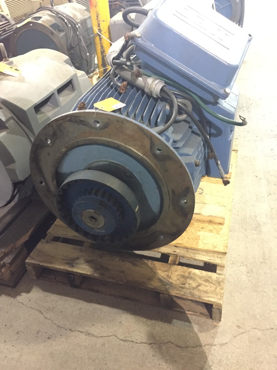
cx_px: 138
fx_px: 309
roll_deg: +4.6
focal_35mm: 29
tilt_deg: -37.0
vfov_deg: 61.7
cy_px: 185
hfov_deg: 48.2
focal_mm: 4.15
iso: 400
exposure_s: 1/15
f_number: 2.2
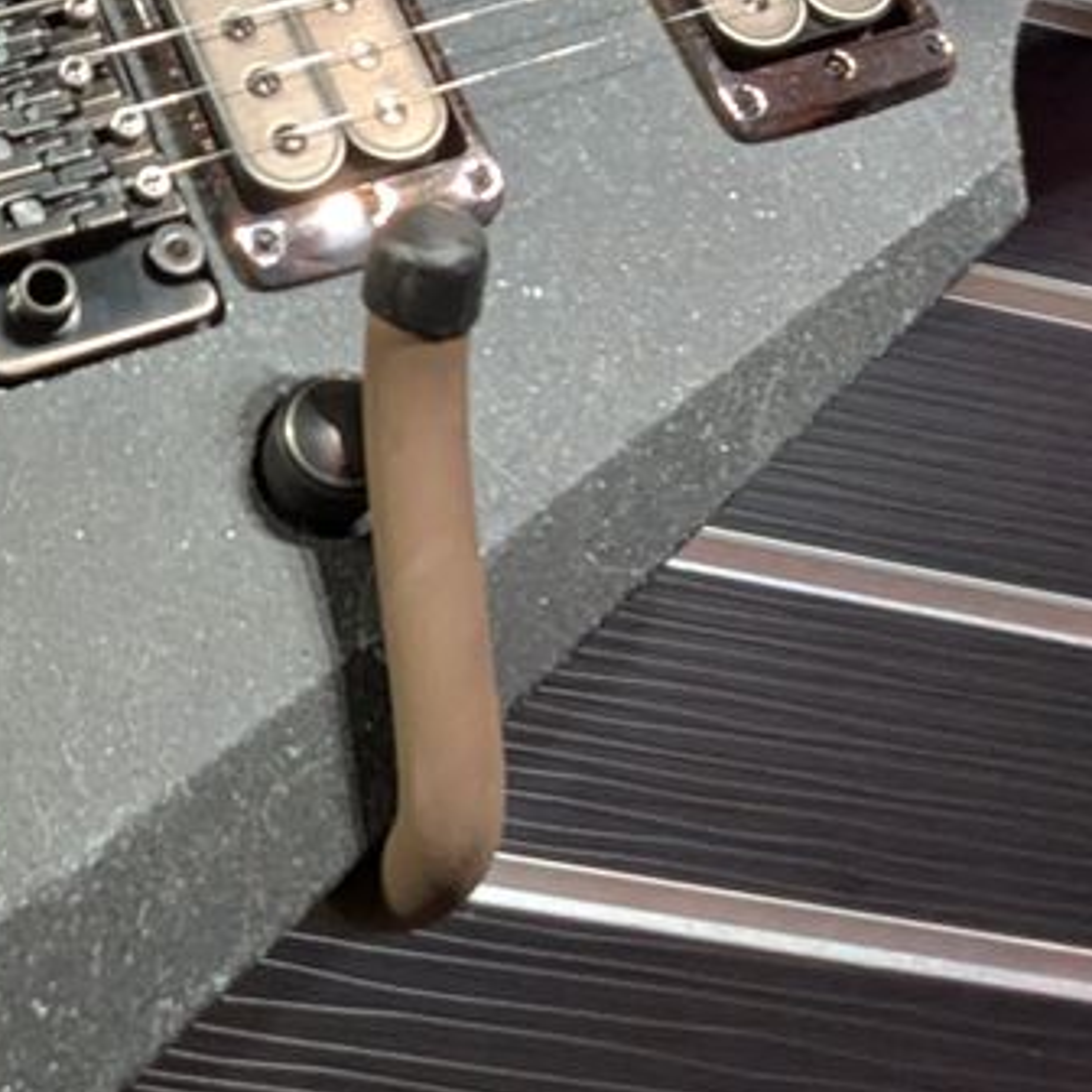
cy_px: 182
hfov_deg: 30.6
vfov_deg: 30.7
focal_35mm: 54
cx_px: 162
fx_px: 1927
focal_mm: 2.35
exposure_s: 1/37.7
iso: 404
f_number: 2.2
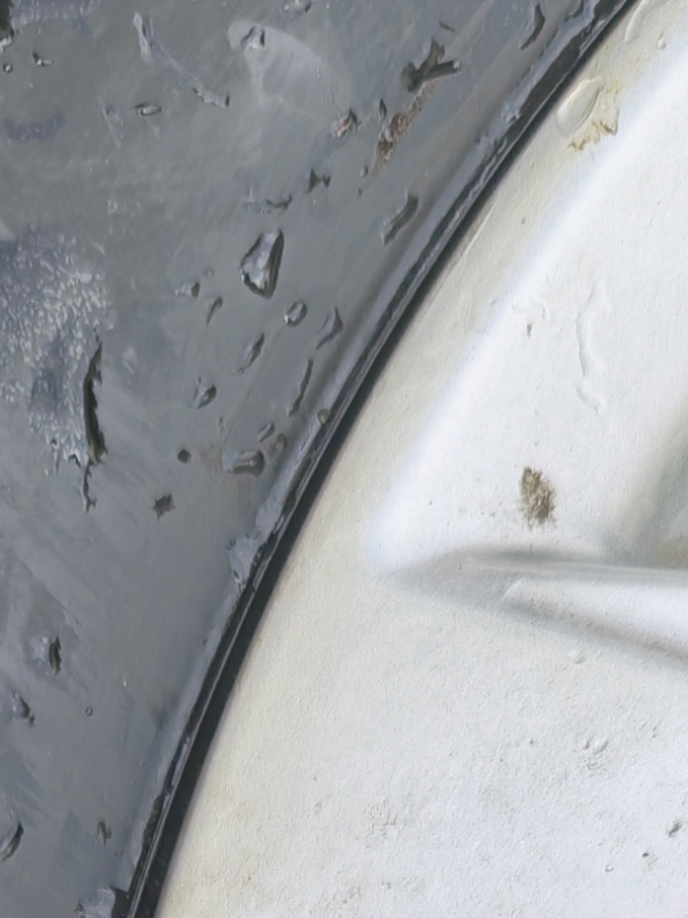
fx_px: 2757
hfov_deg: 14.2
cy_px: 1717
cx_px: 150
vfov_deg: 15.7
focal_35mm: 104
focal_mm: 6.55
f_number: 1.6
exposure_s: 1/280
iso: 50
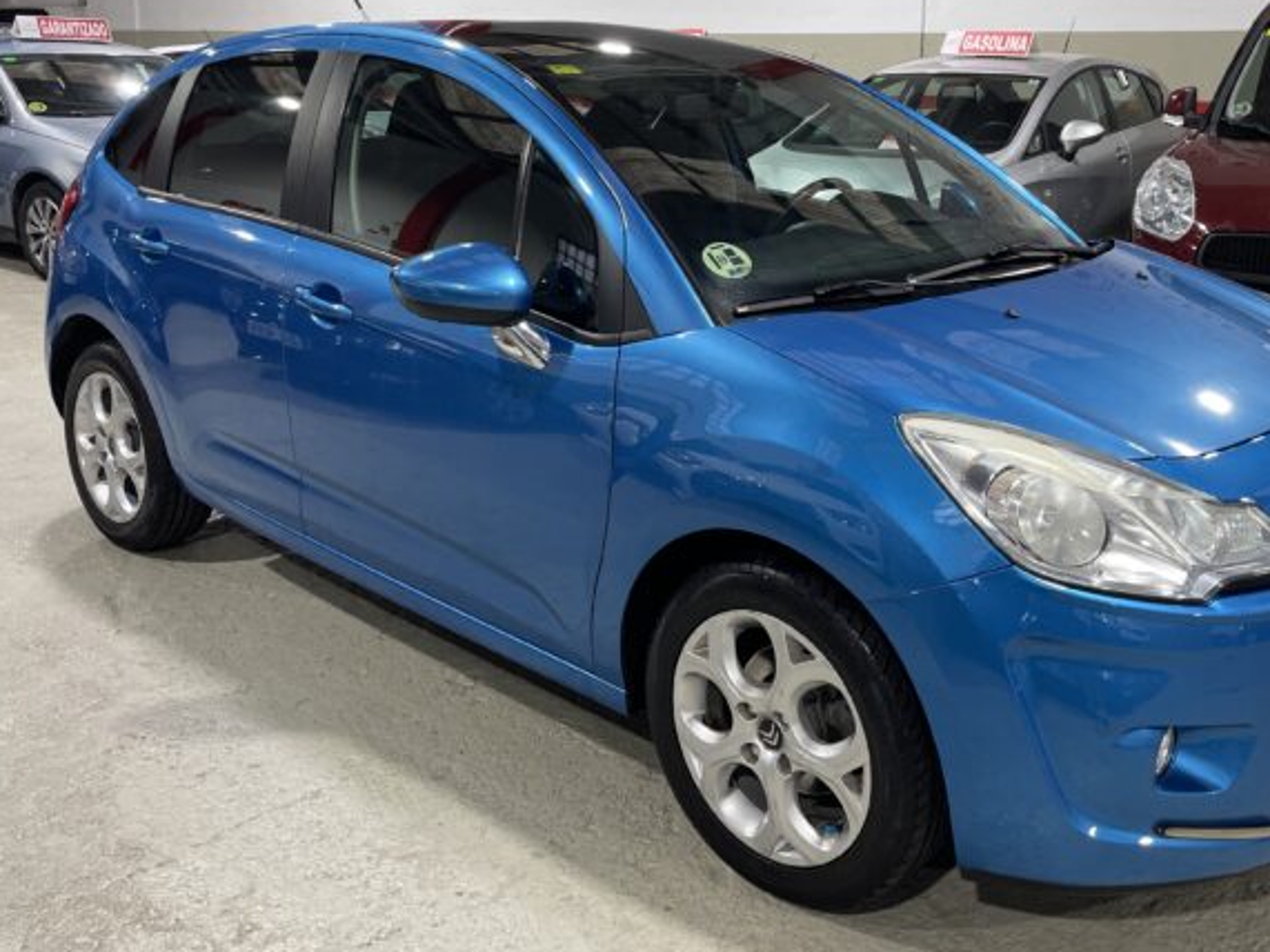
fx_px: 1284
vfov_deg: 40.2
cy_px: 327
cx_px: 776
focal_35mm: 35
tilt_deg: -11.2
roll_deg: -0.4
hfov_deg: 52.2
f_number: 1.6
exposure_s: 1/100
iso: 100
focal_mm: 4.2
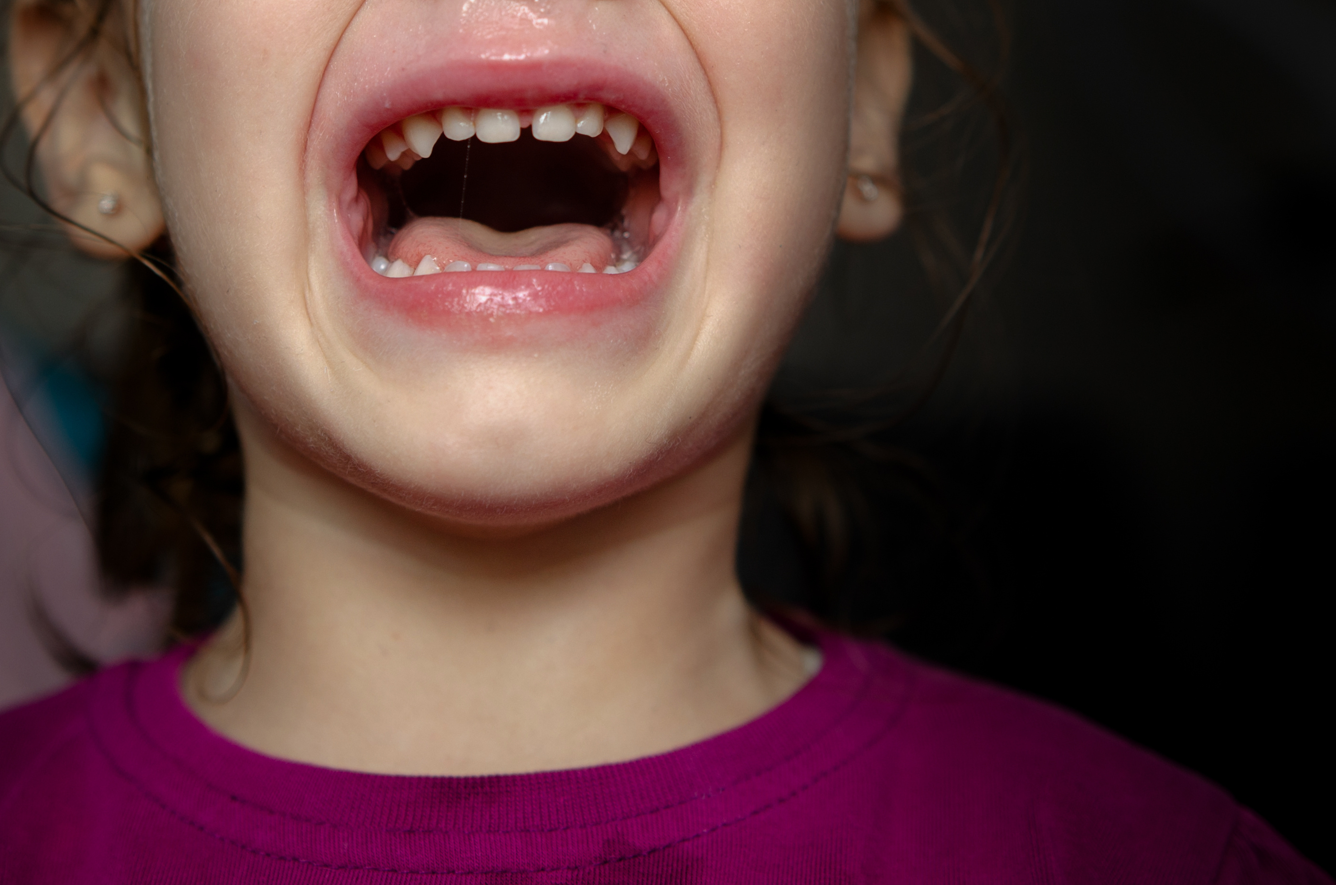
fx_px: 2741
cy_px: 160
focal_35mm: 74
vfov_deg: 18.2
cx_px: 634
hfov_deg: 27.4
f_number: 2
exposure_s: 1/80
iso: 100
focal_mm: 28
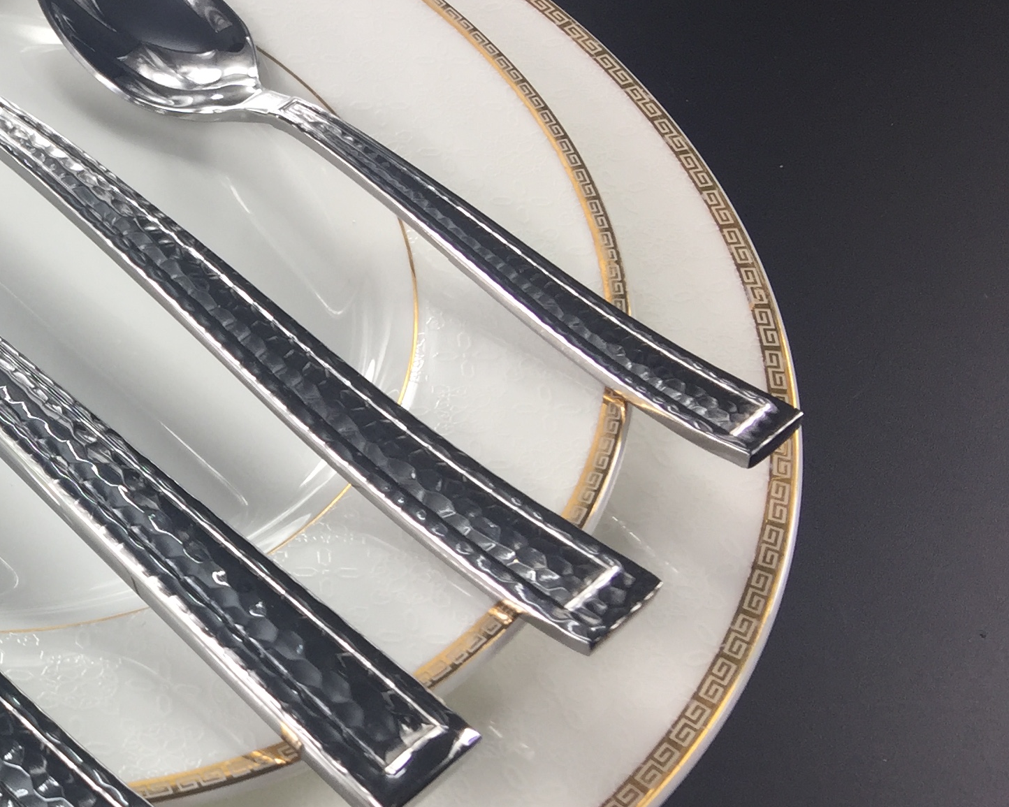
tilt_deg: -52.0
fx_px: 1911
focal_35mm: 64
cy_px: 436
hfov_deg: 27.0
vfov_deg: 23.8
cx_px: -124
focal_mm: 4.15
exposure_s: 1/113
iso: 32
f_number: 2.2
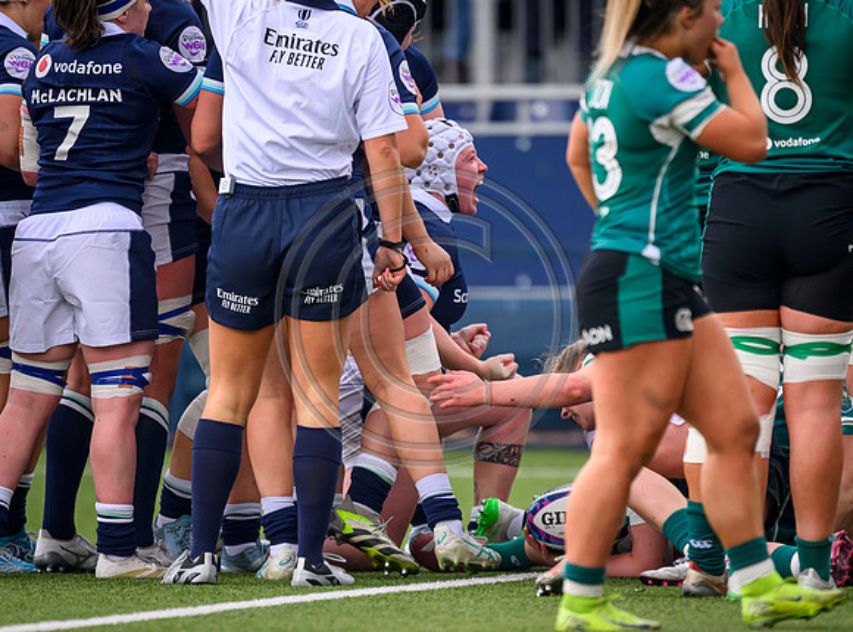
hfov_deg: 2.4
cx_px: 427
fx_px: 20574
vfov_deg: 1.8
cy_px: 419
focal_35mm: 838
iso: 1600
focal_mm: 560
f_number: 4
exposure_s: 1/1600
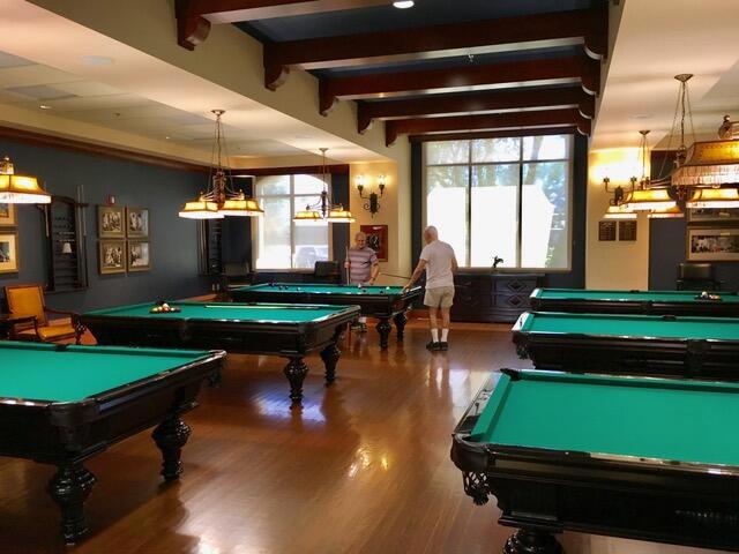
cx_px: 370
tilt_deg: -3.2
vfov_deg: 48.2
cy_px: 277
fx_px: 619
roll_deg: +1.2
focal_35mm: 29
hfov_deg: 61.7
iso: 100
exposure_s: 1/30
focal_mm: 4.15
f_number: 2.2
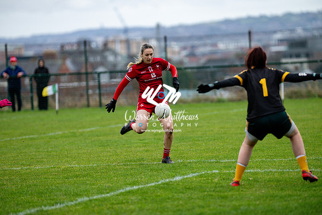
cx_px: 161
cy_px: 108
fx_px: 2147
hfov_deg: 8.6
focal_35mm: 240
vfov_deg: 5.7
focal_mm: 240
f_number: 2.8
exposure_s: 1/640
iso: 2000
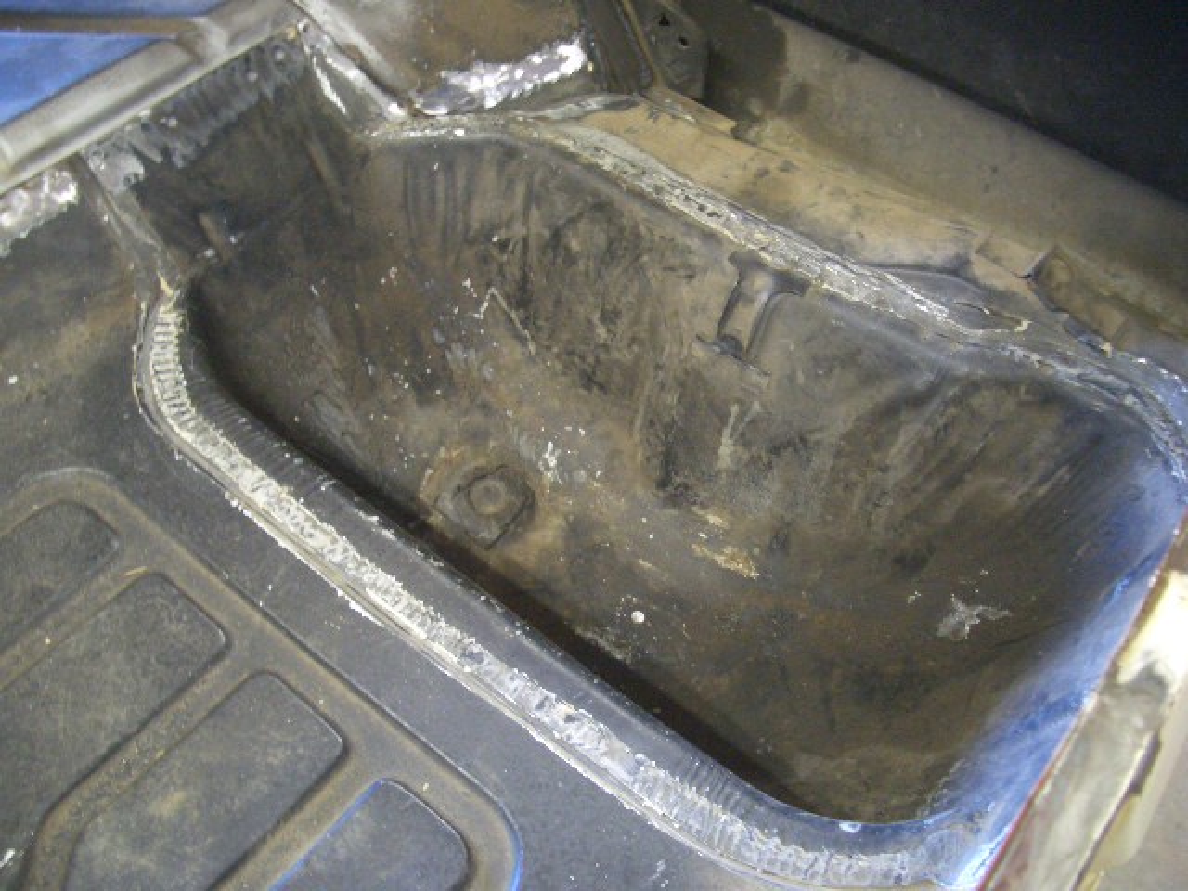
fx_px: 1201
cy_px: 446
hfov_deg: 52.6
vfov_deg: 40.7
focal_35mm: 35
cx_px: 594
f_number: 2.6
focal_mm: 5.8
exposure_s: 1/13
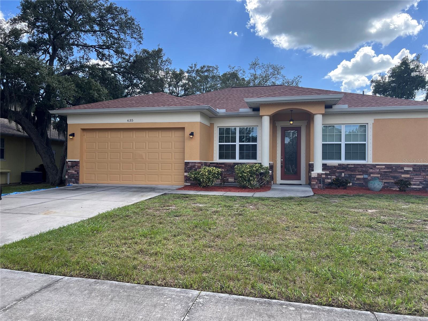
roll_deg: -0.8
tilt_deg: -0.3
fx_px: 321
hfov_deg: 67.3
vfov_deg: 53.1
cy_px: 160
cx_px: 214
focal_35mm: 26
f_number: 1.5
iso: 50
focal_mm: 5.7
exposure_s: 1/1511
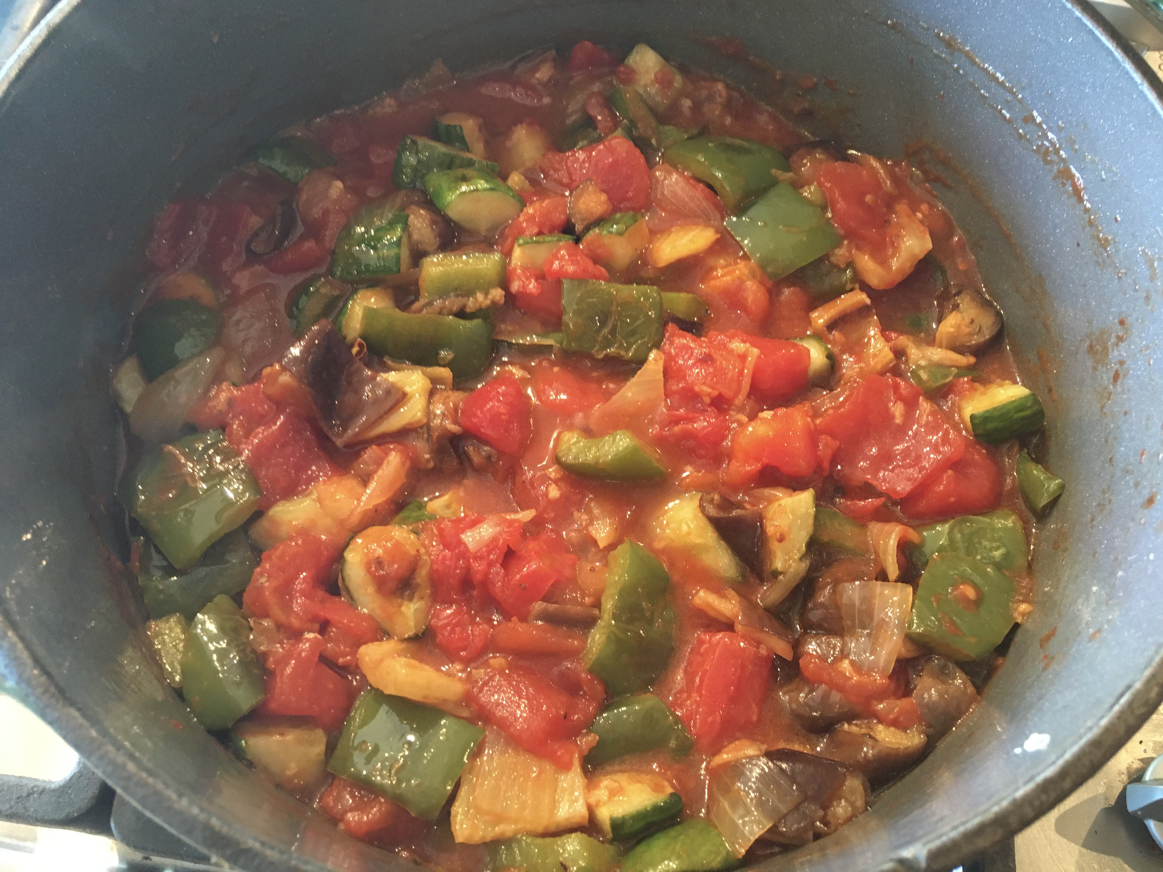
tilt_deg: -64.5
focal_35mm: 29
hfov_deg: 61.7
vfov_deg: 48.2
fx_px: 974
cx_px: 582
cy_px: 436
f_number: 2.2
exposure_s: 1/17
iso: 200
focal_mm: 4.15
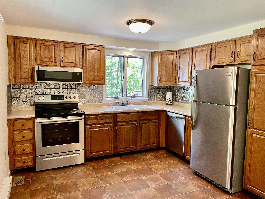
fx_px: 199
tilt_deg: -5.3
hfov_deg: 67.3
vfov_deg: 53.1
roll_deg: -0.6
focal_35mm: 26
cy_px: 100
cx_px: 132
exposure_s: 1/60
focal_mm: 4.2
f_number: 1.6
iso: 125
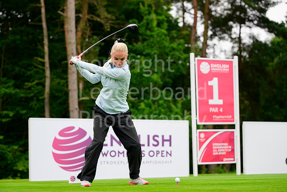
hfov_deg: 24.5
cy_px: 96
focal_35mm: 83
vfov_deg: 16.5
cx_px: 144
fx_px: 662
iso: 1000
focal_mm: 83
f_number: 2.8
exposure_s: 1/3200
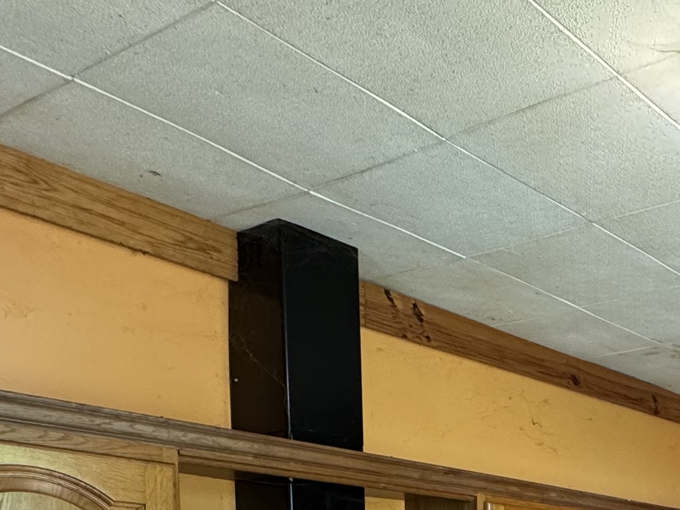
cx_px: 822
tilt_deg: -2.6
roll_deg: +0.4
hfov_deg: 33.8
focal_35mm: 45
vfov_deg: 27.1
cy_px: 662
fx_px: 884
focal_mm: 2.22
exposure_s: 1/50
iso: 250
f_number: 2.2
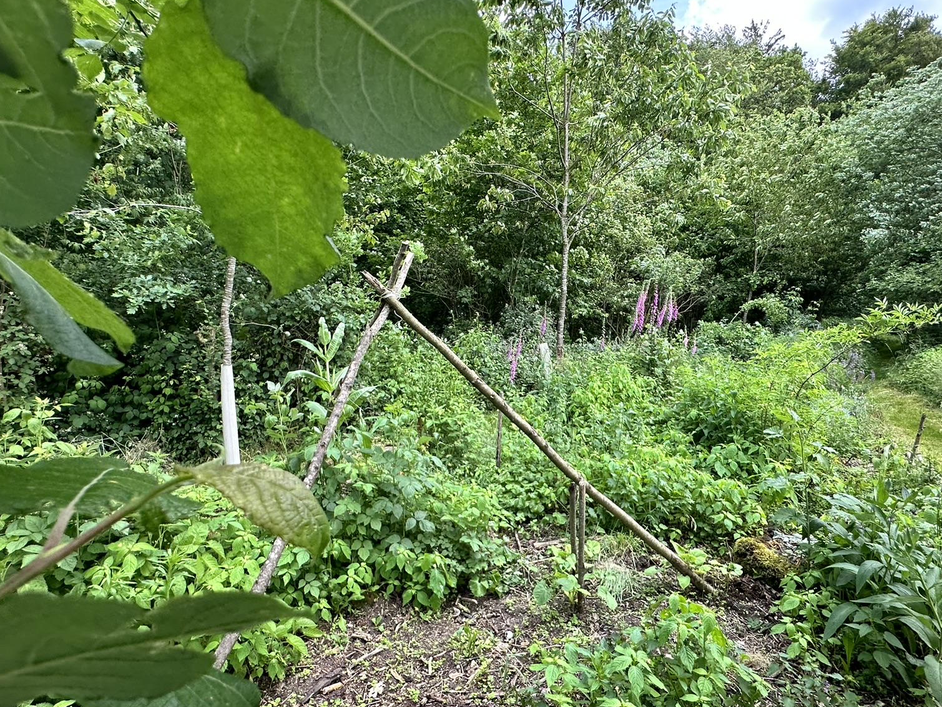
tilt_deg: -4.8
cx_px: 494
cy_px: 374
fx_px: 517
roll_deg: +3.2
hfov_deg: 84.6
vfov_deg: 68.6
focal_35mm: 19
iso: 40
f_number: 2.2
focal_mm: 2.22
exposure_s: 1/182
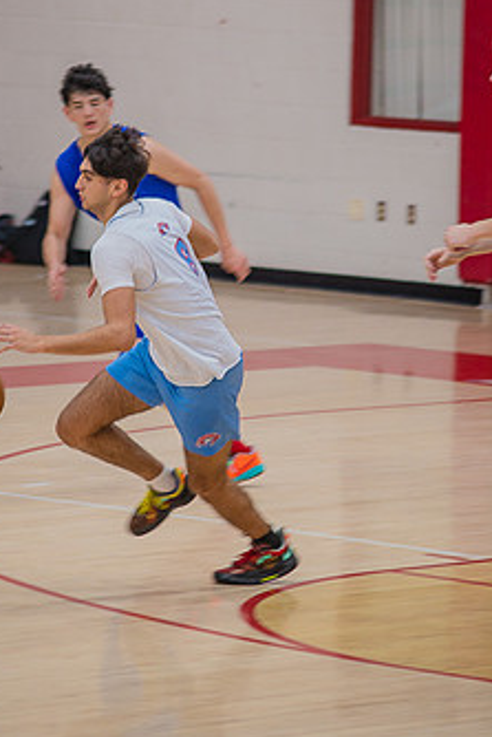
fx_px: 6061
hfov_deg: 4.6
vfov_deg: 7.0
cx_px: 208
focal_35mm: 296
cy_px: 258
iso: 1000
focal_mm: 220
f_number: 5.3
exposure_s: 1/250
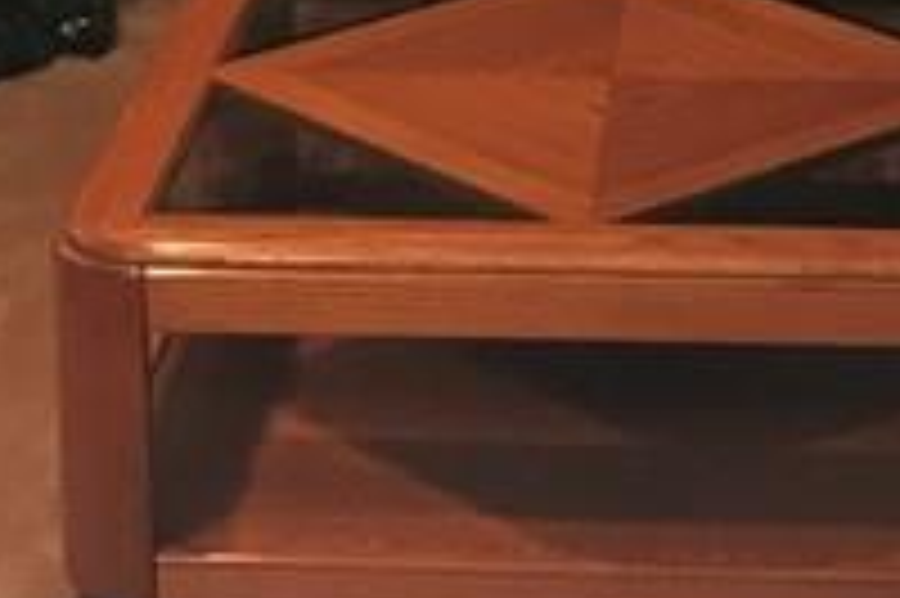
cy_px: -562
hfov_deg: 13.8
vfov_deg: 8.7
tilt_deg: -8.6
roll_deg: +1.4
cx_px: 405
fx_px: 3722
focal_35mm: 149
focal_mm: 3.99
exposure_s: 1/9
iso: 100
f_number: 1.8
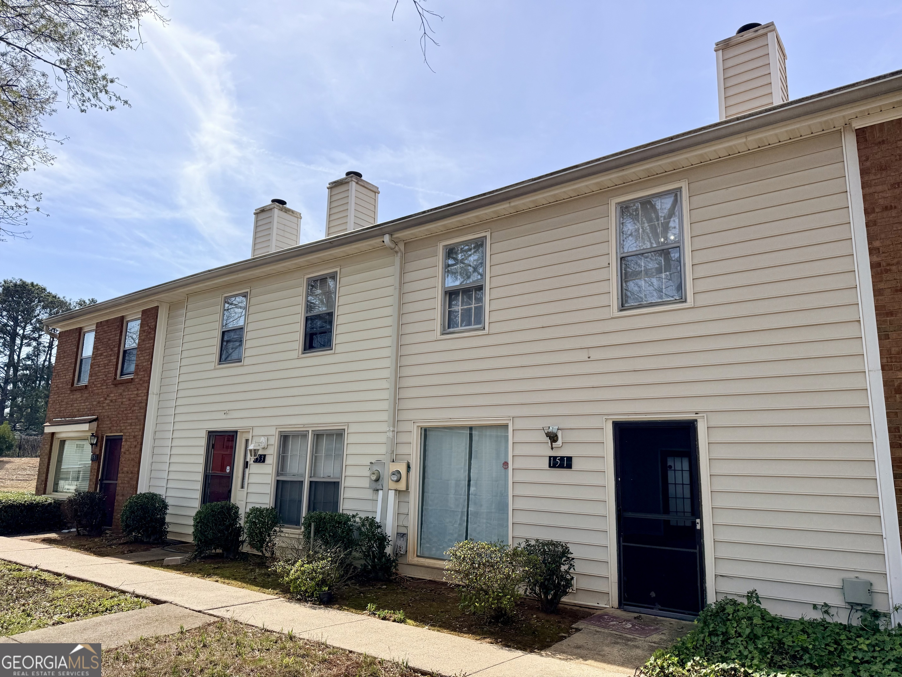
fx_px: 625
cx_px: 451
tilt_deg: +10.9
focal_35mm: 24
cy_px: 338
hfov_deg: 71.6
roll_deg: -1.0
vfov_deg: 56.8
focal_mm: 6.76
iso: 100
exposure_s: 1/7353
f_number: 1.78
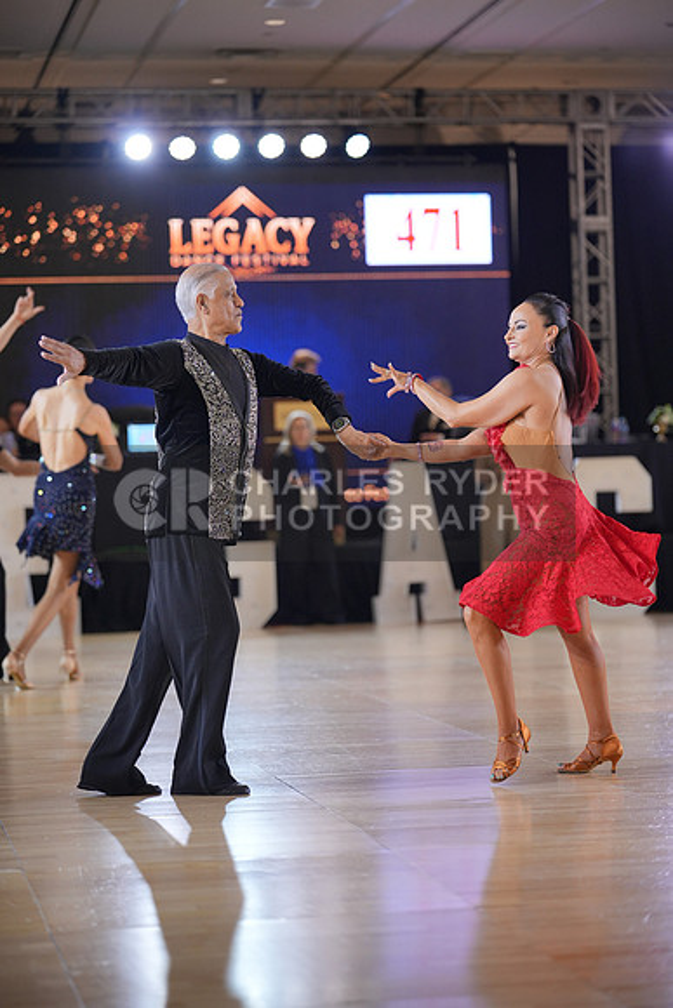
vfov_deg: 22.9
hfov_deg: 15.4
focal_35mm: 89
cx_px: 336
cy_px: 504
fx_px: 2494
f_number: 2
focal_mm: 89
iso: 1000
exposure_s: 1/500
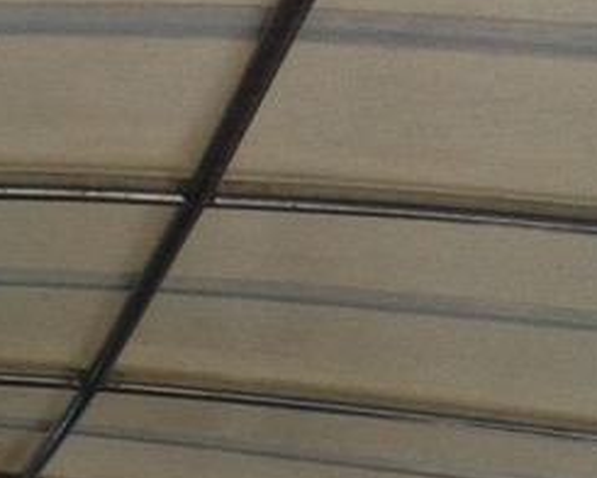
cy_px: 1590
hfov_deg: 8.1
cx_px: -701
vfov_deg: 6.2
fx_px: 3940
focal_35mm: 223
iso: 80
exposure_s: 1/1508
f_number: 2.8
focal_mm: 3.85
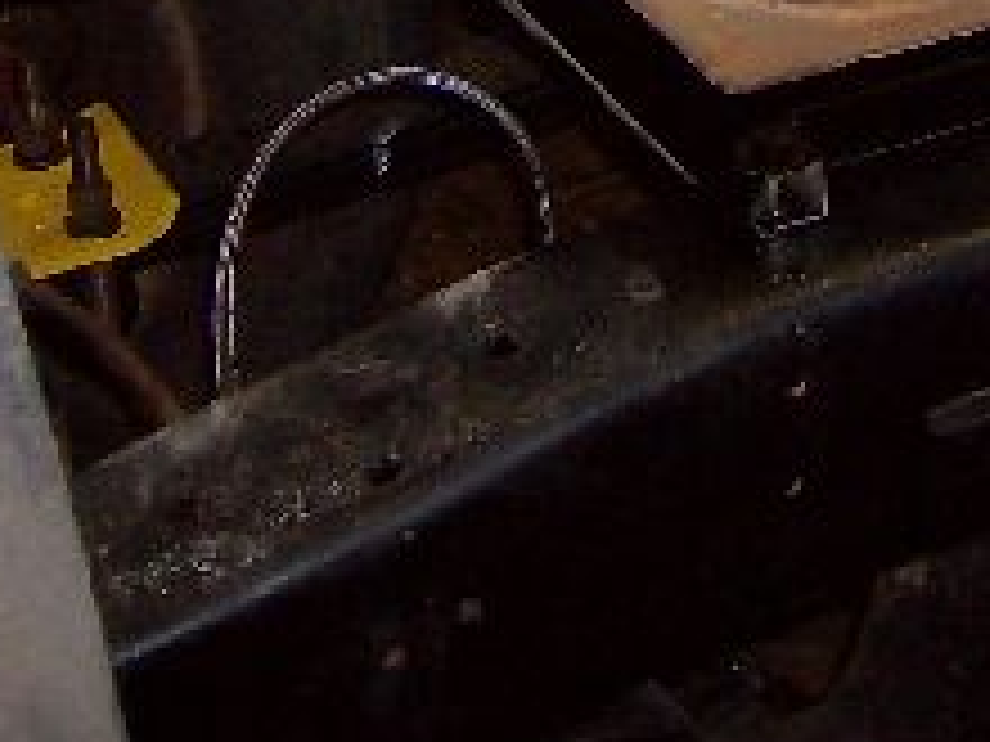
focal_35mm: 131
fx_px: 3747
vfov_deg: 10.7
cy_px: -571
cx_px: 1152
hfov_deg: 14.6
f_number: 2.8
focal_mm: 6
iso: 200
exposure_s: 1/60
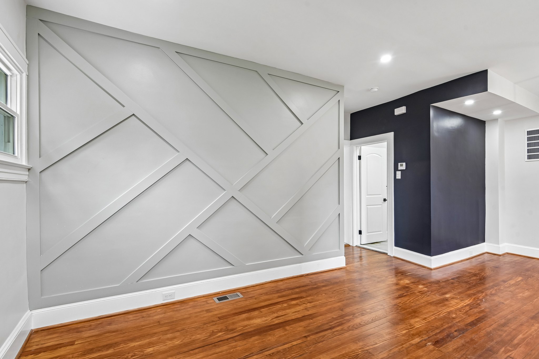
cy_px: 180
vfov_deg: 73.7
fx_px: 240
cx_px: 270
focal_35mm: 16
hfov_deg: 96.7
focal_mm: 16
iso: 400
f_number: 8
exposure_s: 1/15
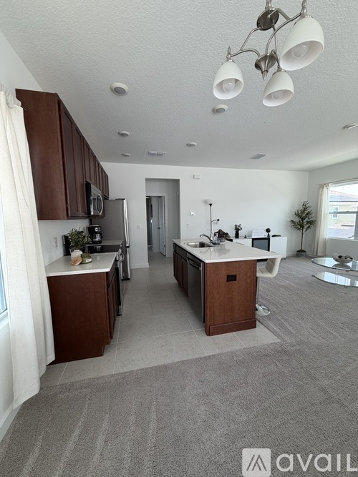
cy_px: 238
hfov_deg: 85.7
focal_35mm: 14
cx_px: 179
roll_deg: +0.7
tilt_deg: -6.0
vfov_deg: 102.1
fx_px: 193
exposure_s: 1/121
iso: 64
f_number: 2.2
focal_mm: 2.22
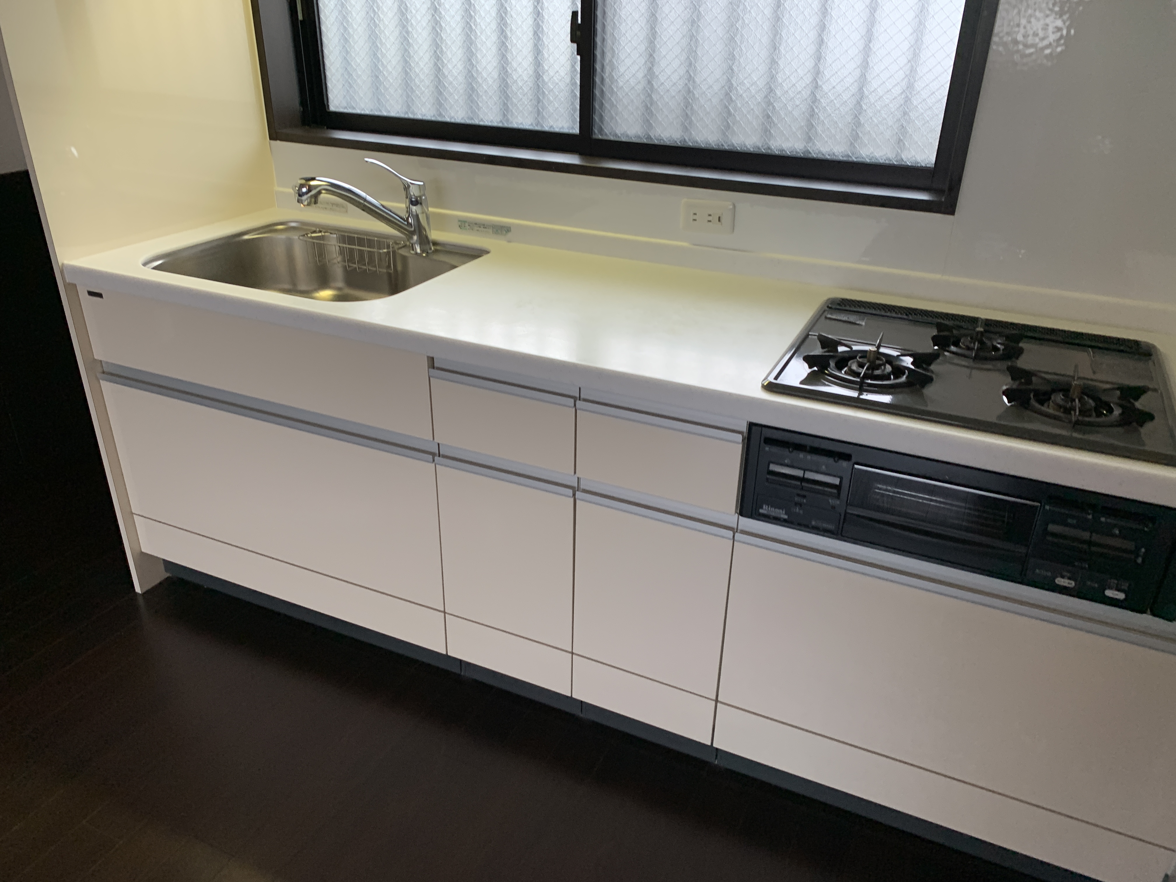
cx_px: 588
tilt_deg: -26.6
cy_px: 441
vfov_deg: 53.1
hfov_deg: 67.3
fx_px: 883
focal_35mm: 26
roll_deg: -1.3
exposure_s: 1/60
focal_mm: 4.25
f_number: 1.8
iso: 64
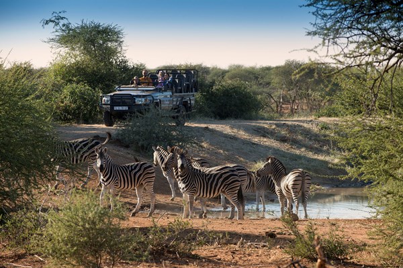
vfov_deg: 6.9
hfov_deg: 10.3
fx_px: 2239
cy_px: 134
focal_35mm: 200
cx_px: 202
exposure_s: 1/500
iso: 280
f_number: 6.7
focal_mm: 200
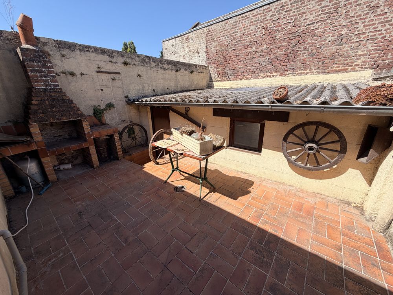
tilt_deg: -19.9
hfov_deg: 102.1
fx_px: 159
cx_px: 196
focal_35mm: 14
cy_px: 148
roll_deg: +1.5
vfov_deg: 85.7
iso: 32
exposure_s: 1/770
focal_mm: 2.22
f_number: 2.2
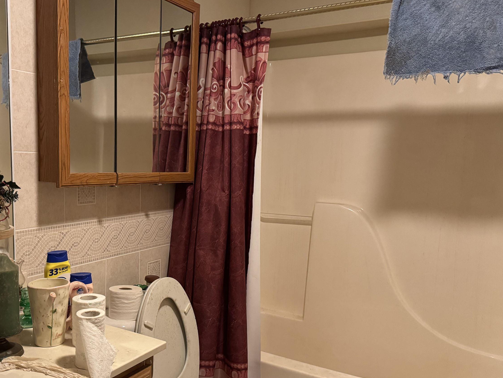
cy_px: 221
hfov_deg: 54.6
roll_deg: -0.8
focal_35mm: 33
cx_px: 182
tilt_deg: -7.3
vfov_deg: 42.8
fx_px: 480
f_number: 1.78
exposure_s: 1/60
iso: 800
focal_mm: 6.76
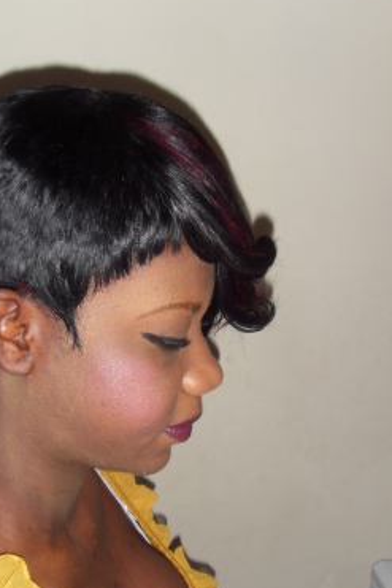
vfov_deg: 35.6
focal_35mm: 56
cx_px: 178
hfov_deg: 24.2
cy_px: 307
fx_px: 915
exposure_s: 1/45
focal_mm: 6.6
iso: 120
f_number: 6.2
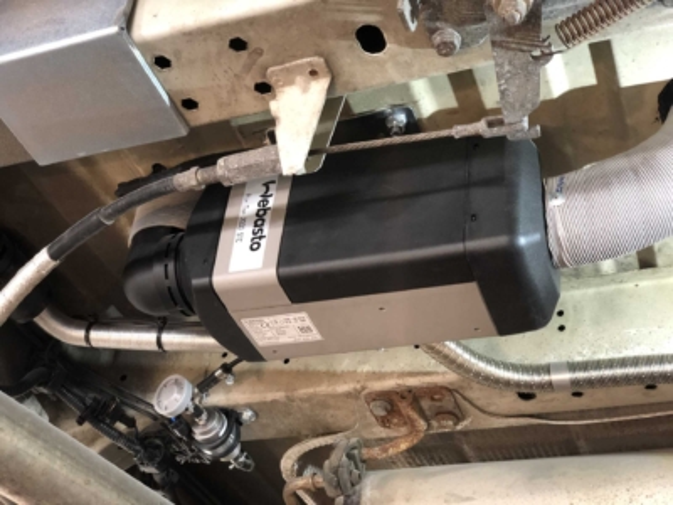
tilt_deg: +36.0
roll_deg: -5.6
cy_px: 252
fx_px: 1011
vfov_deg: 28.0
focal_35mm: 52
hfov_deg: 36.8
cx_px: 336
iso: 160
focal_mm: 6
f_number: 2.4
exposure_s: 1/20
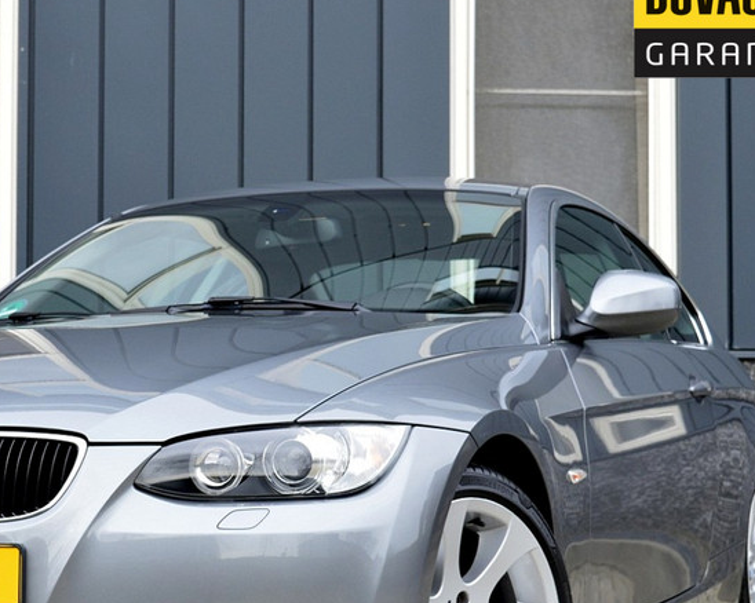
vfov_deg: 15.3
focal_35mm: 100
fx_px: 2234
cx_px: 167
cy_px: 427
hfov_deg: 19.0
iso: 400
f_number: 9
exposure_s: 1/100
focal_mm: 38
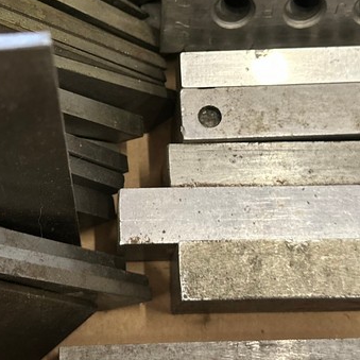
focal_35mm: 64
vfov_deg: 26.7
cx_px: 141
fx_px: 753
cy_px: 123
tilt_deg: -73.0
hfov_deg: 26.8
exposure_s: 1/60
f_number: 1.78
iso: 320
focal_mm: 6.86
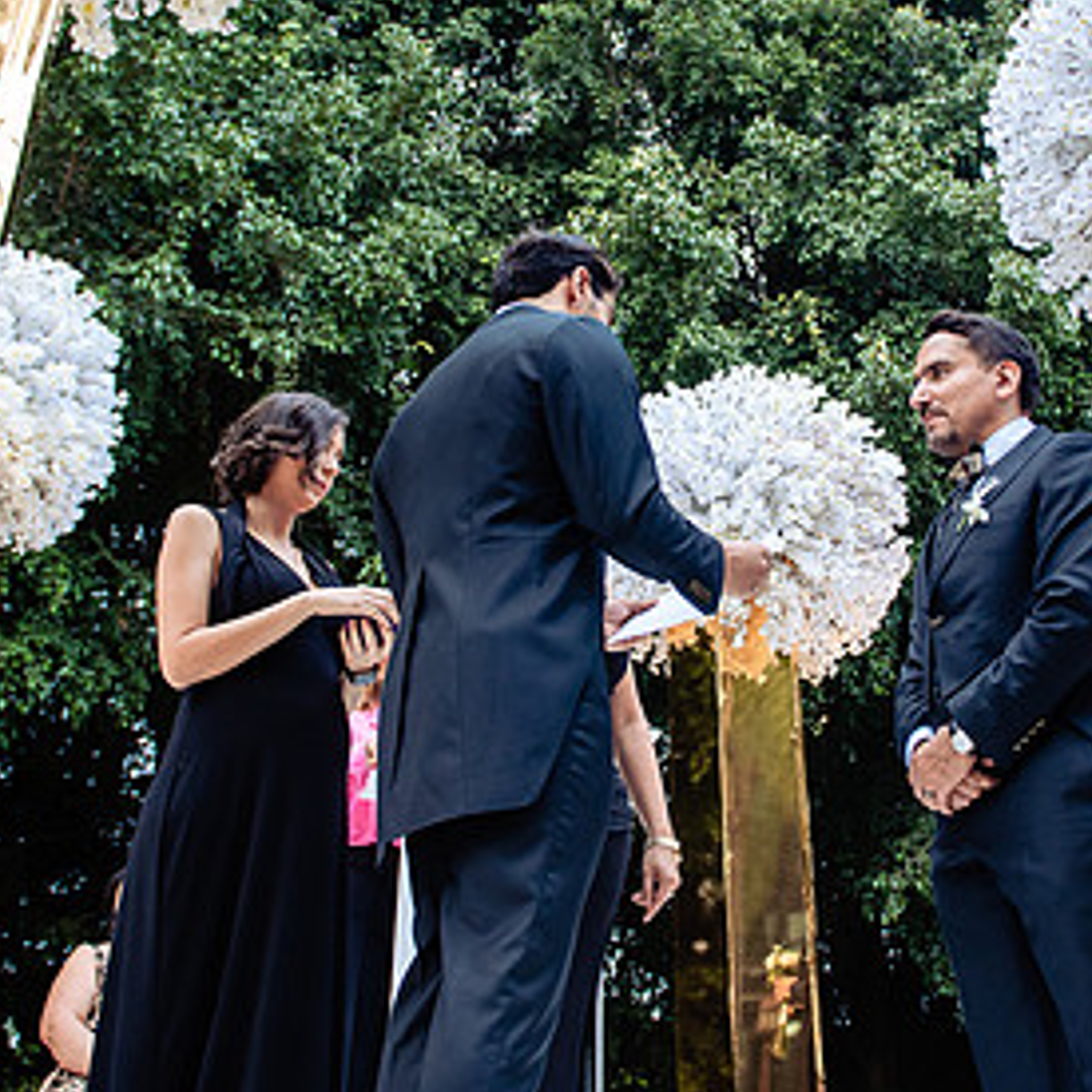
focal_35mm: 43
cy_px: 435
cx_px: 687
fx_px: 1535
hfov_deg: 38.9
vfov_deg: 39.0
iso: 640
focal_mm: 24
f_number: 3.5
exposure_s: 1/125
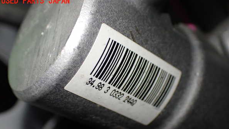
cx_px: 115
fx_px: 316
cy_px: 84
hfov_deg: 39.9
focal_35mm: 52
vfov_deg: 23.0
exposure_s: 1/200
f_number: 3.1
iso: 640
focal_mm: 8.4
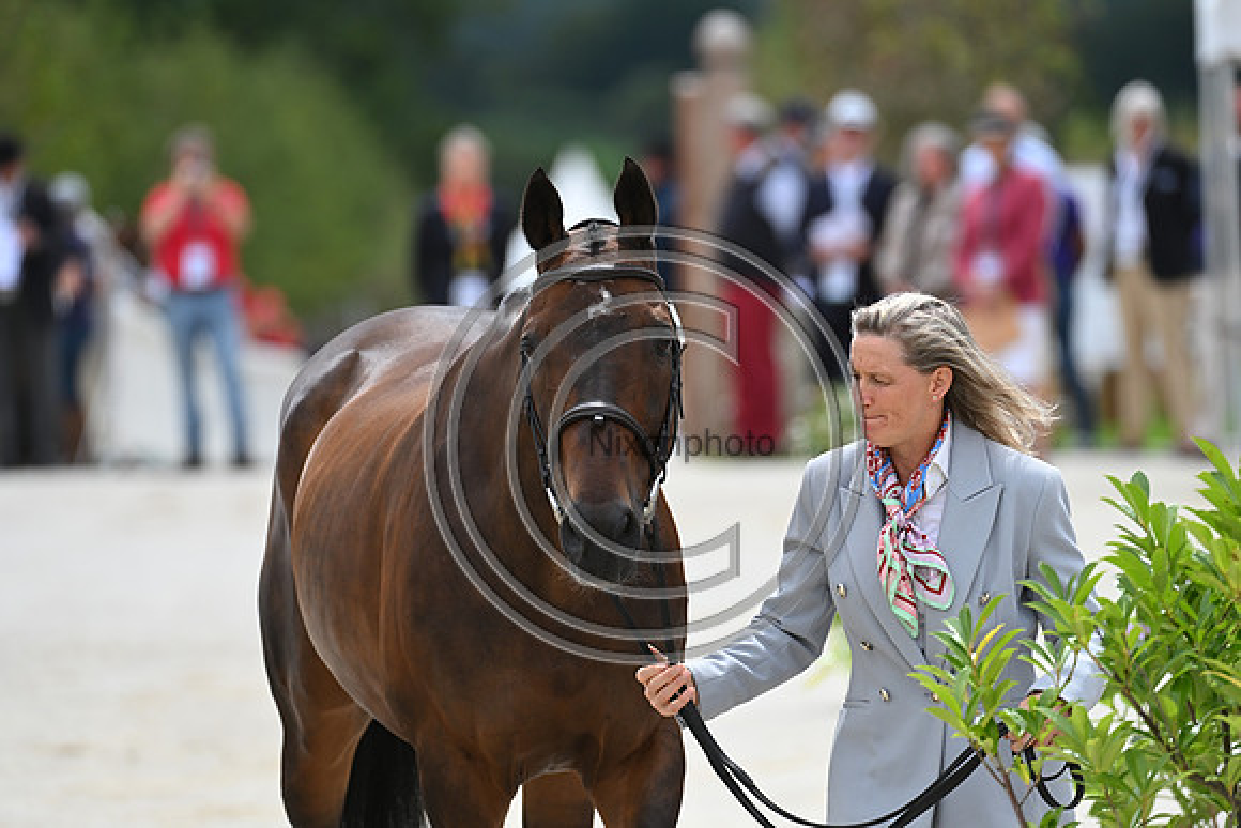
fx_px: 13102
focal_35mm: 380
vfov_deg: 3.6
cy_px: 414
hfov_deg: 5.4
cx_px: 620
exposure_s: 1/1600
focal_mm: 380
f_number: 5.6
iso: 560
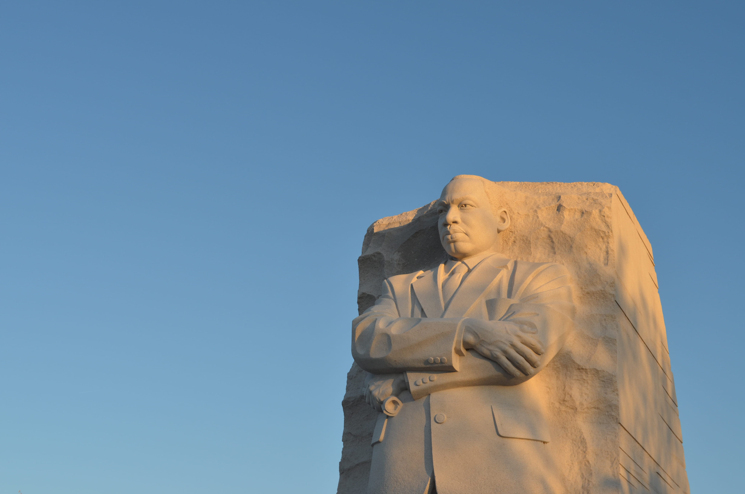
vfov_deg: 25.6
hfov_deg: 37.9
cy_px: 247
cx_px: 372
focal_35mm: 52
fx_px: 1084
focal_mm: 35
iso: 200
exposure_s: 1/250
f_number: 8
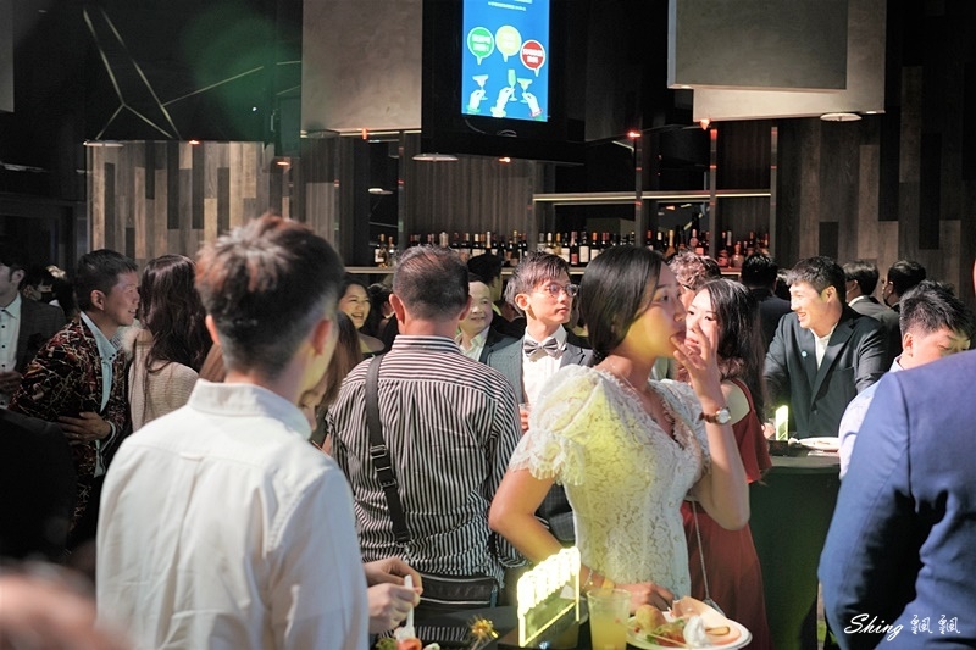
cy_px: 325
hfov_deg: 46.4
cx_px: 488
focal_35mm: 42
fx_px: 1138
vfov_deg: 31.9
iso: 1250
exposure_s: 1/25
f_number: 5
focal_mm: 42
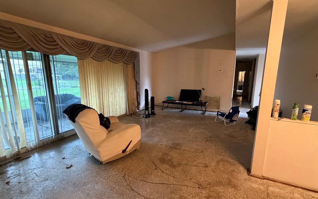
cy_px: 102
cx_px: 165
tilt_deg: -10.0
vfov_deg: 68.0
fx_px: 147
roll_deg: -0.2
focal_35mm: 17
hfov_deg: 94.3
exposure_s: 1/60
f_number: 2.2
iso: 640
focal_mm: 2.22
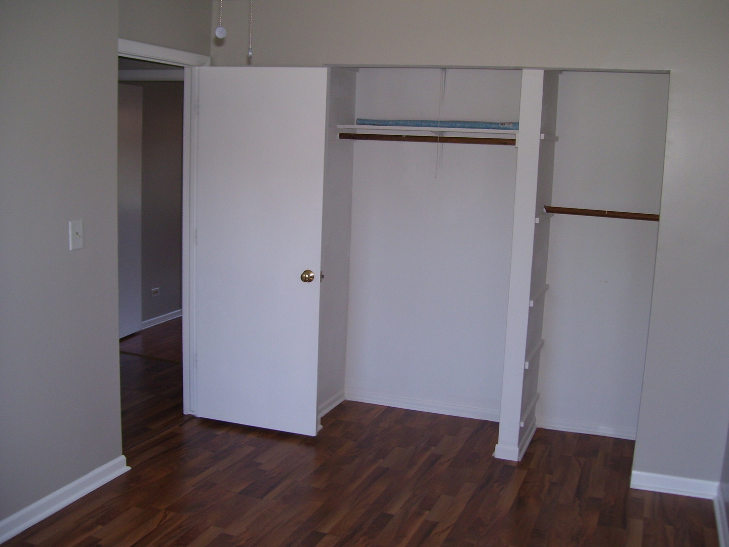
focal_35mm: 37
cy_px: 274
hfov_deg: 50.1
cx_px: 364
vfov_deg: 38.7
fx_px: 779
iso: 80
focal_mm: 6
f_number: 2.7
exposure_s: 1/60
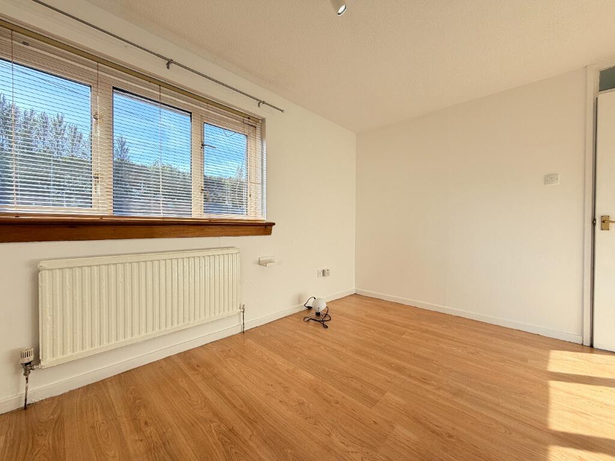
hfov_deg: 102.1
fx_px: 249
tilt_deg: -0.1
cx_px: 308
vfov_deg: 85.7
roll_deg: +0.6
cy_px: 230
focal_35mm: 14
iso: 50
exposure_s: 1/121
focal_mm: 2.22
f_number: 2.2
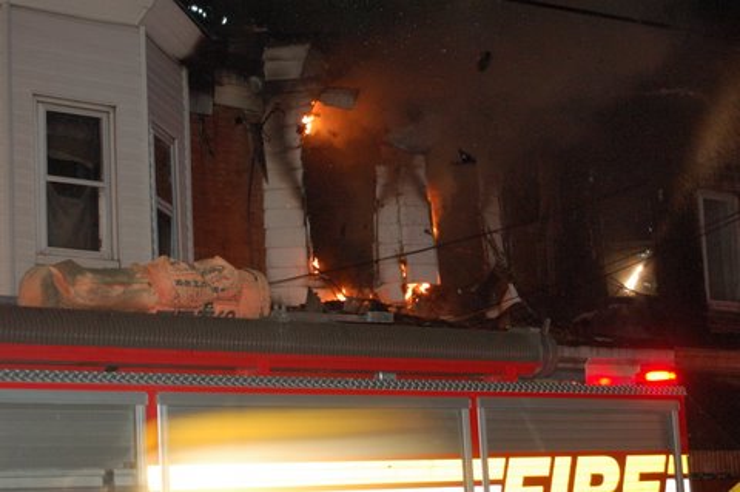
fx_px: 1694
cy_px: 246
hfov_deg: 24.6
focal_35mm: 82
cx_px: 370
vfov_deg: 16.5
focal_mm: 55
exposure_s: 1/60
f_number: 5.6
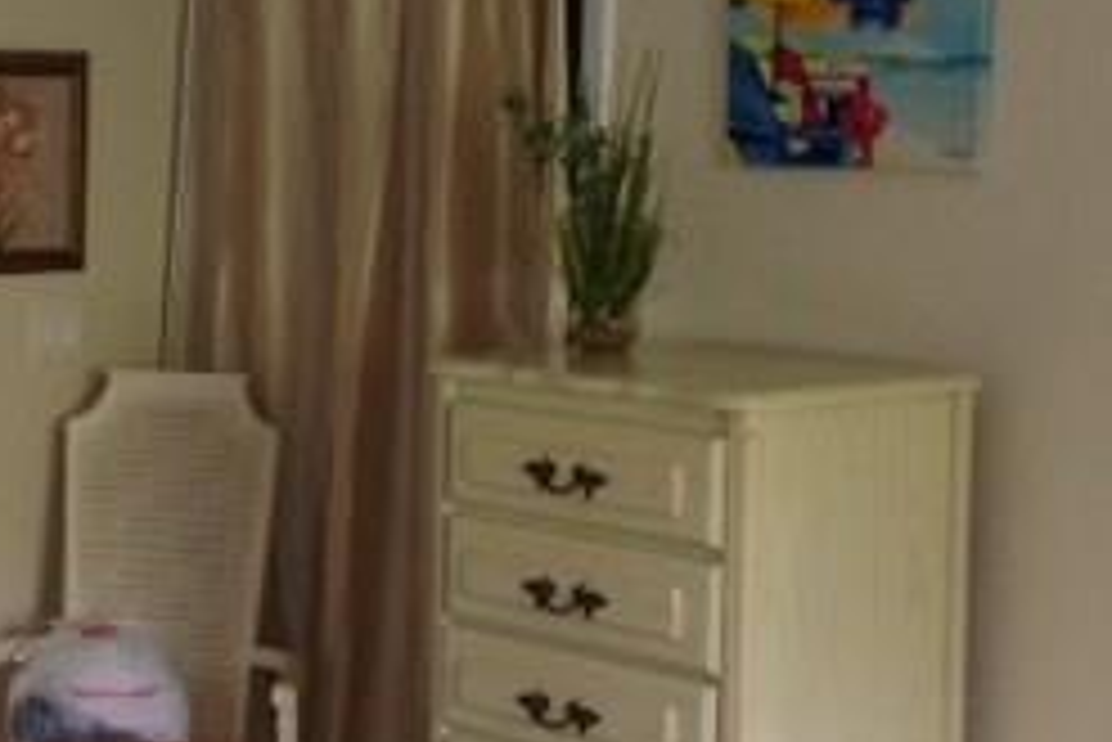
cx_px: 45
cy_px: 337
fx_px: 2751
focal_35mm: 89
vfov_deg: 15.4
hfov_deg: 22.1
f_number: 2.4
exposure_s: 1/20
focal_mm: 4.12
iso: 125
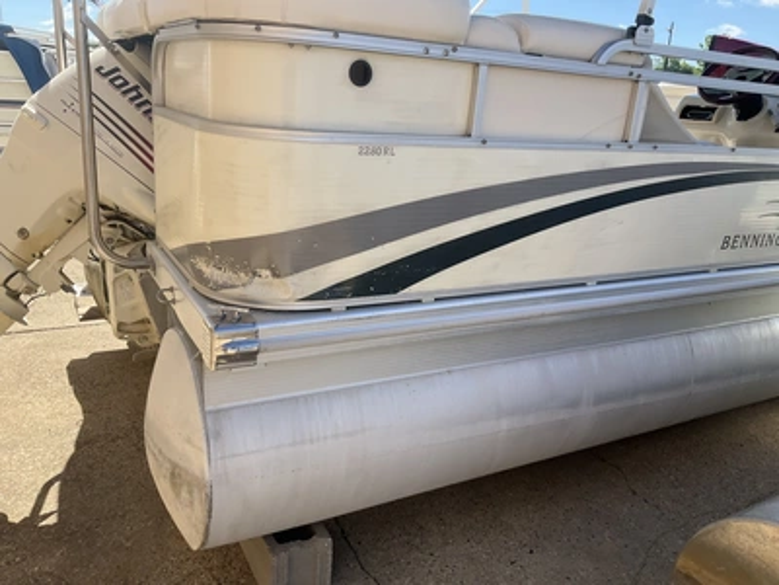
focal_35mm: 29
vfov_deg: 48.2
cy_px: 292
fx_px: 653
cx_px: 390
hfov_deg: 61.7
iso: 25
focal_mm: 3
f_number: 1.8
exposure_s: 1/709
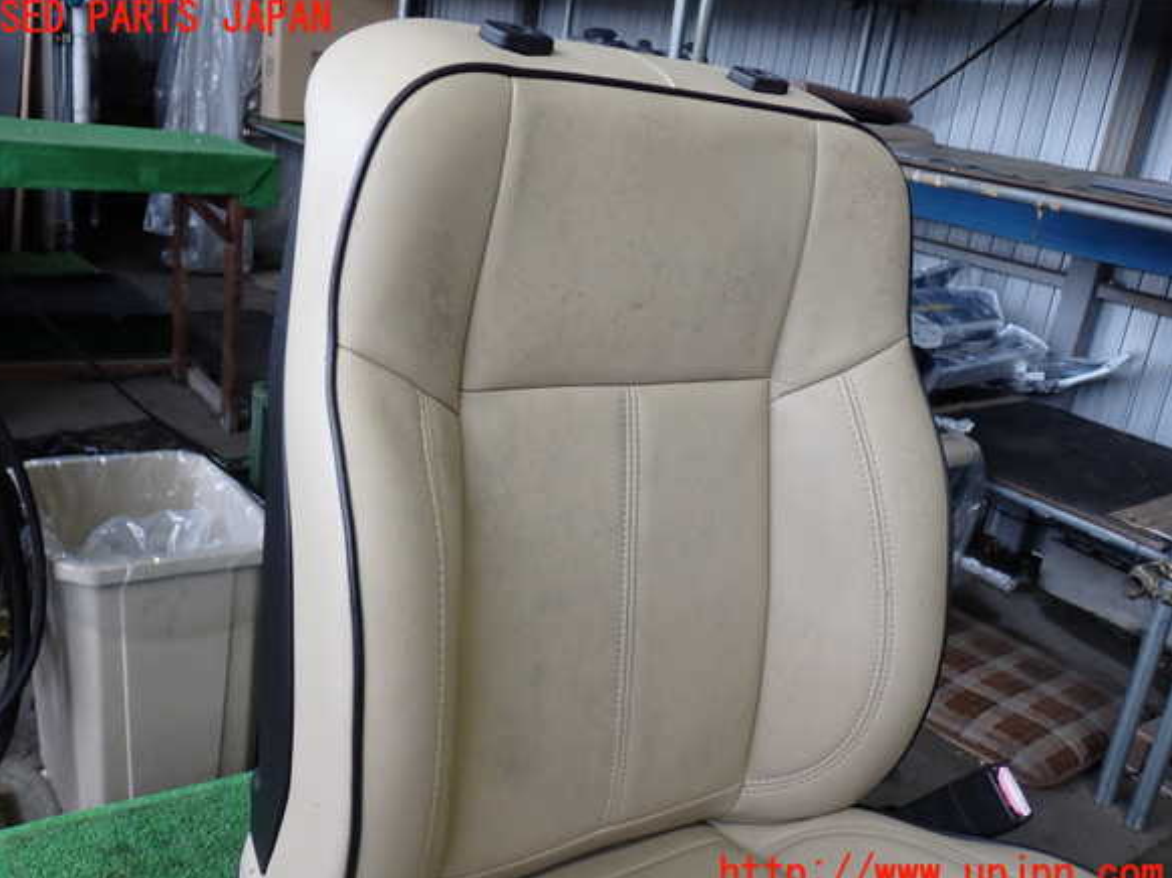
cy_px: 447
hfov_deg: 55.4
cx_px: 570
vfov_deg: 42.9
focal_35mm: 33
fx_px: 1117
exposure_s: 1/60
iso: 200
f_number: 2.4
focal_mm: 5.79
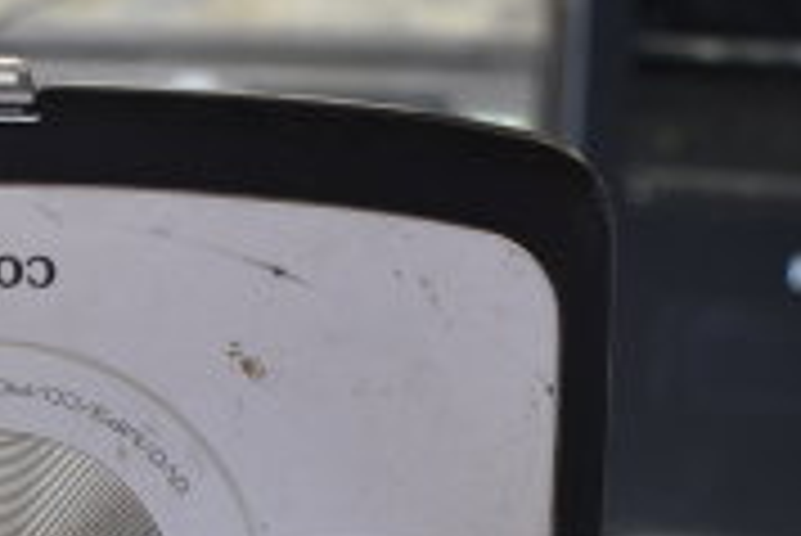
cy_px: 899
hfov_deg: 18.0
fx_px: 2516
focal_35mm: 113
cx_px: 212
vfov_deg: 11.4
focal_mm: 22
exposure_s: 1/30
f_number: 3.8
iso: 250
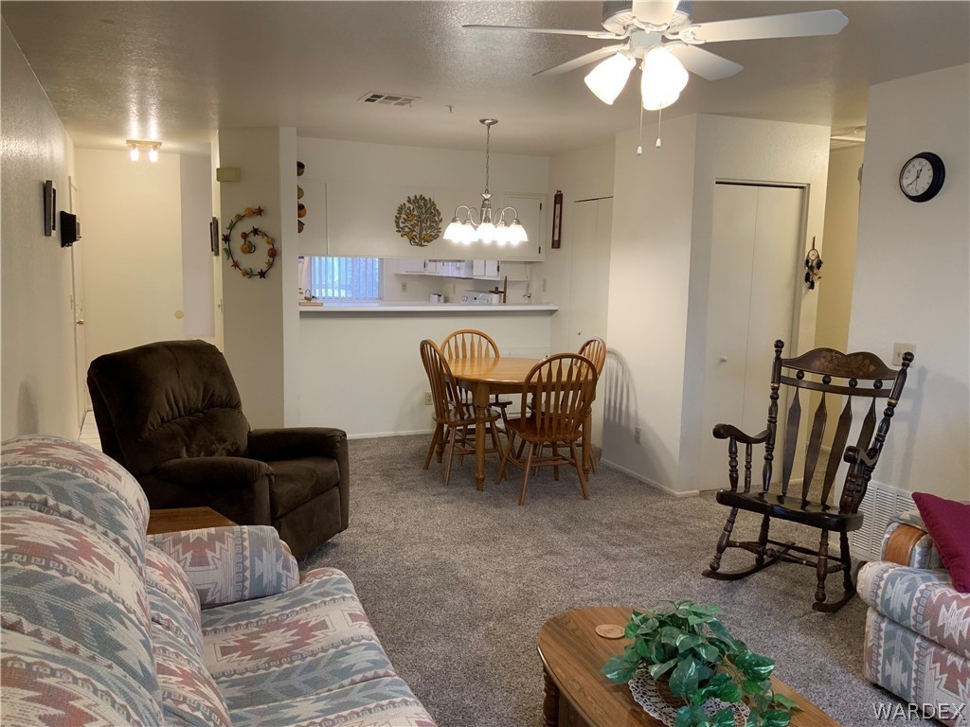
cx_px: 485
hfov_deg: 61.7
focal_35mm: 29
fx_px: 813
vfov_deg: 48.2
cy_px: 364
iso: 64
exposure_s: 1/60
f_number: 1.8
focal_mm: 3
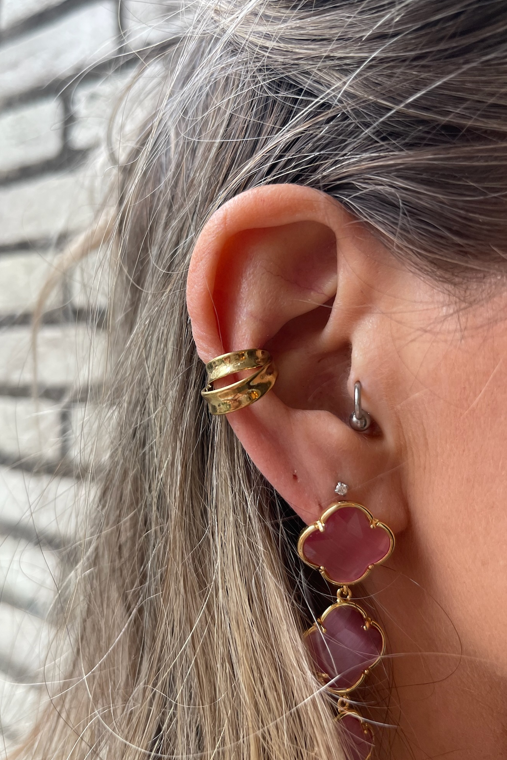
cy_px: 373
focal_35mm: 27
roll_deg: -0.3
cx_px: 251
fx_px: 570
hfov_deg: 47.9
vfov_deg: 67.4
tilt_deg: -2.4
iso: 80
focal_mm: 5.1
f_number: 1.6
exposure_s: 1/121
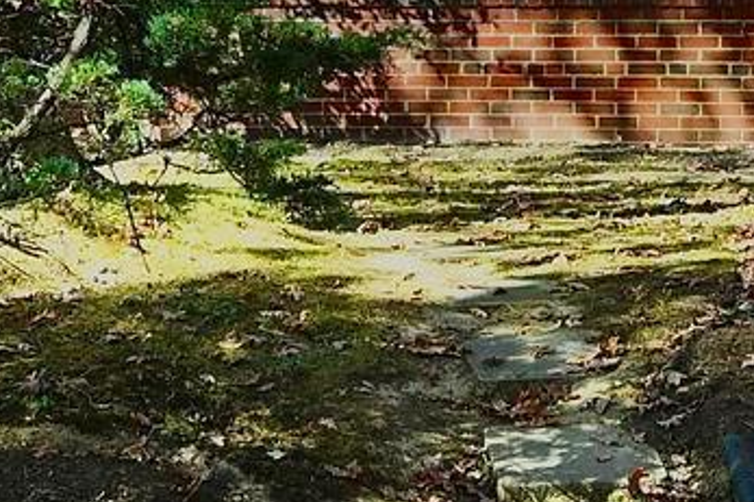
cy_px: -346
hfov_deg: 11.6
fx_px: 3705
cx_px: 304
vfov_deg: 7.6
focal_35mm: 177
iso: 200
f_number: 8
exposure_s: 1/250
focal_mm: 30
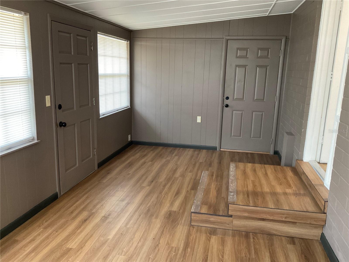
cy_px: 131
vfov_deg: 48.2
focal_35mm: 29
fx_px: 292
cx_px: 174
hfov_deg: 61.7
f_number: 1.8
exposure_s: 1/60
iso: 200
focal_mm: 3
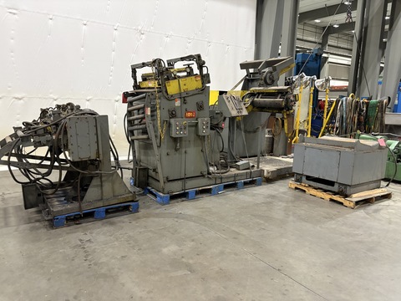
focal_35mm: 26
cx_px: 200
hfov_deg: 67.3
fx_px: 301
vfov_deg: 53.1
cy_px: 150
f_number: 1.6
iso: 500
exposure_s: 1/60
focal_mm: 5.96
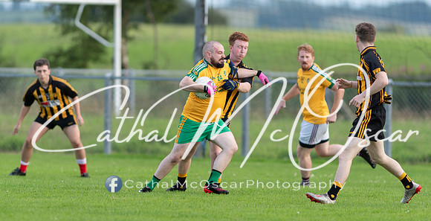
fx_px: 6108
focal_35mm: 546
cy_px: 141
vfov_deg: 2.1
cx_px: 236
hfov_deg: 4.0
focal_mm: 300
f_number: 2.8
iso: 220
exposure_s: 1/1000
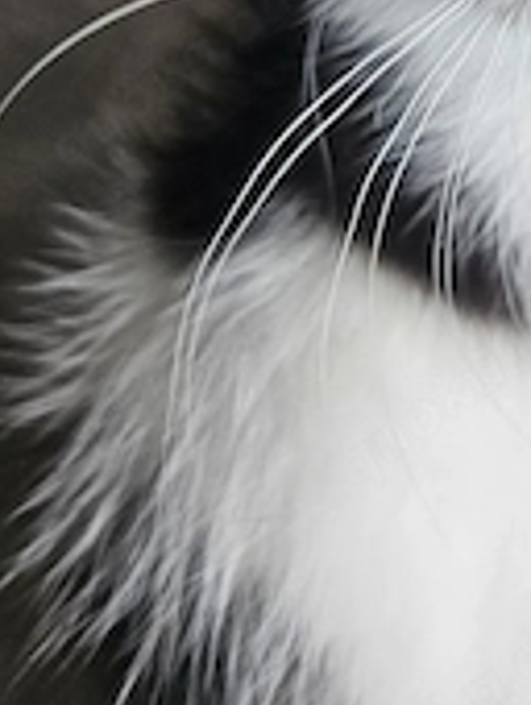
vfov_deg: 34.4
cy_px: 137
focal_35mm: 54
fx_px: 1102
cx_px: 610
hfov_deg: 24.9
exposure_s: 1/101
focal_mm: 5.4
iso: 160
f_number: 1.8
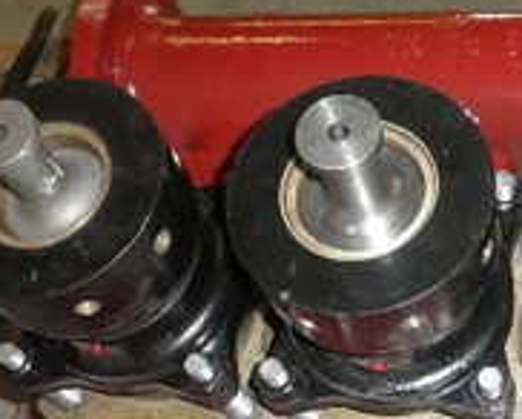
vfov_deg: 25.1
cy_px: 321
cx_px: 410
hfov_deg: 30.7
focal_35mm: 60
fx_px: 928
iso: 200
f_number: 3
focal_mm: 5
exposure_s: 1/30
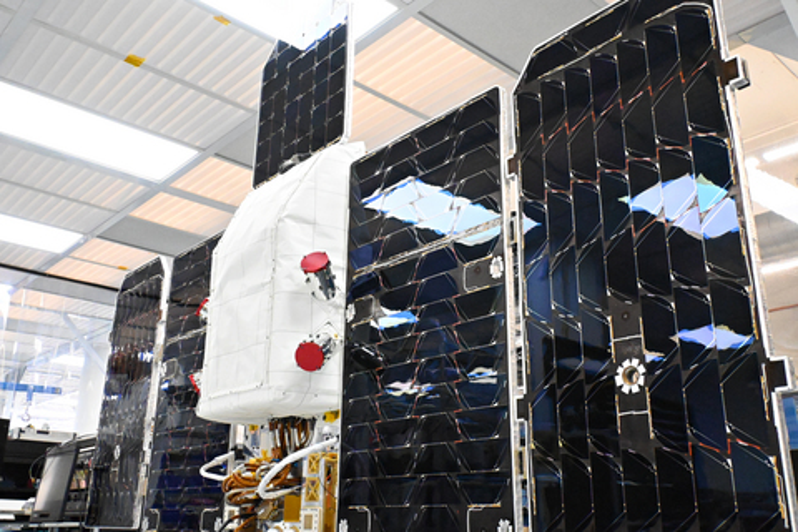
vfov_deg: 40.0
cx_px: 399
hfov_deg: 57.2
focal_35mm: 33
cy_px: 266
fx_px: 731
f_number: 7.1
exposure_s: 1/400
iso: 12800
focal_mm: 22
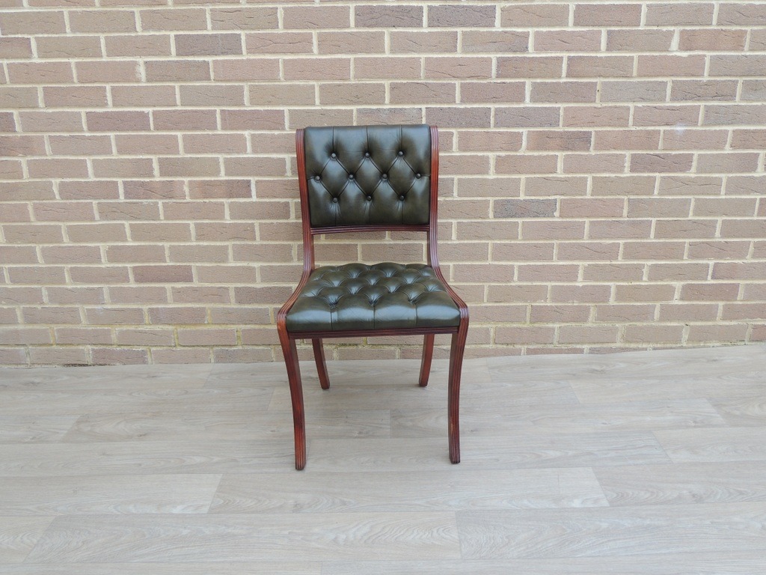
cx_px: 383
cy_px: 288
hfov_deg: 60.0
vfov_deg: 46.8
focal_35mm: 30
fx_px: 664
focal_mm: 5.3
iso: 100
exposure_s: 1/50
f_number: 3.1
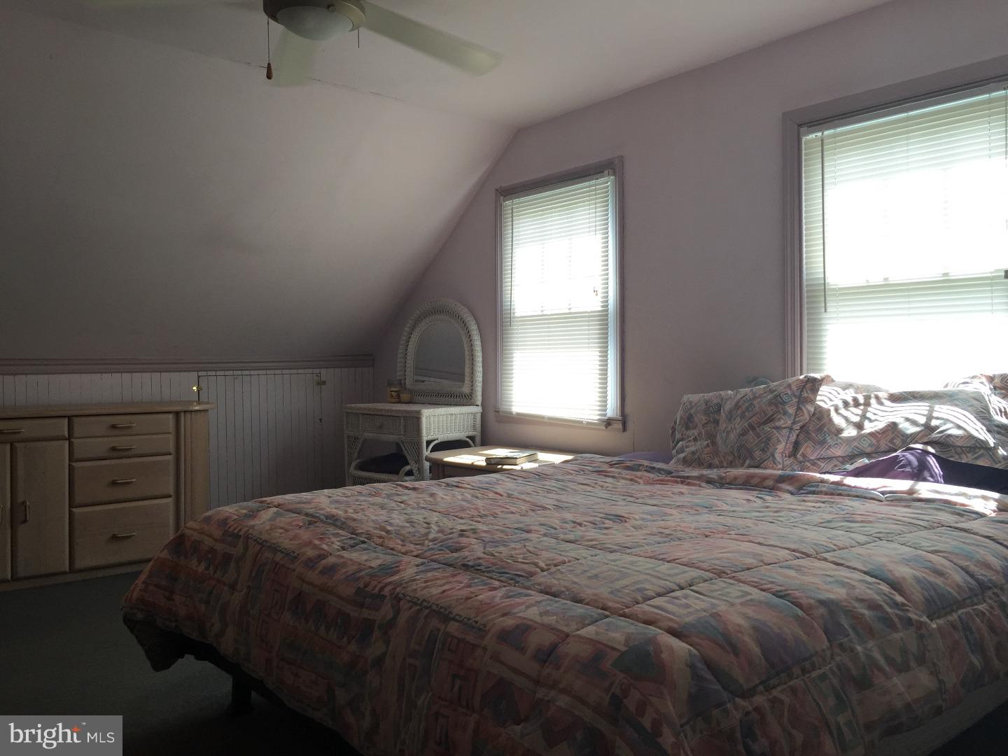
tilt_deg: +0.8
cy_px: 378
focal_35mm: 29
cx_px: 504
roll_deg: +0.3
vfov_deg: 48.2
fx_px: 844
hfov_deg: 61.7
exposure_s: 1/120
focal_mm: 4.15
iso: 32
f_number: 2.2
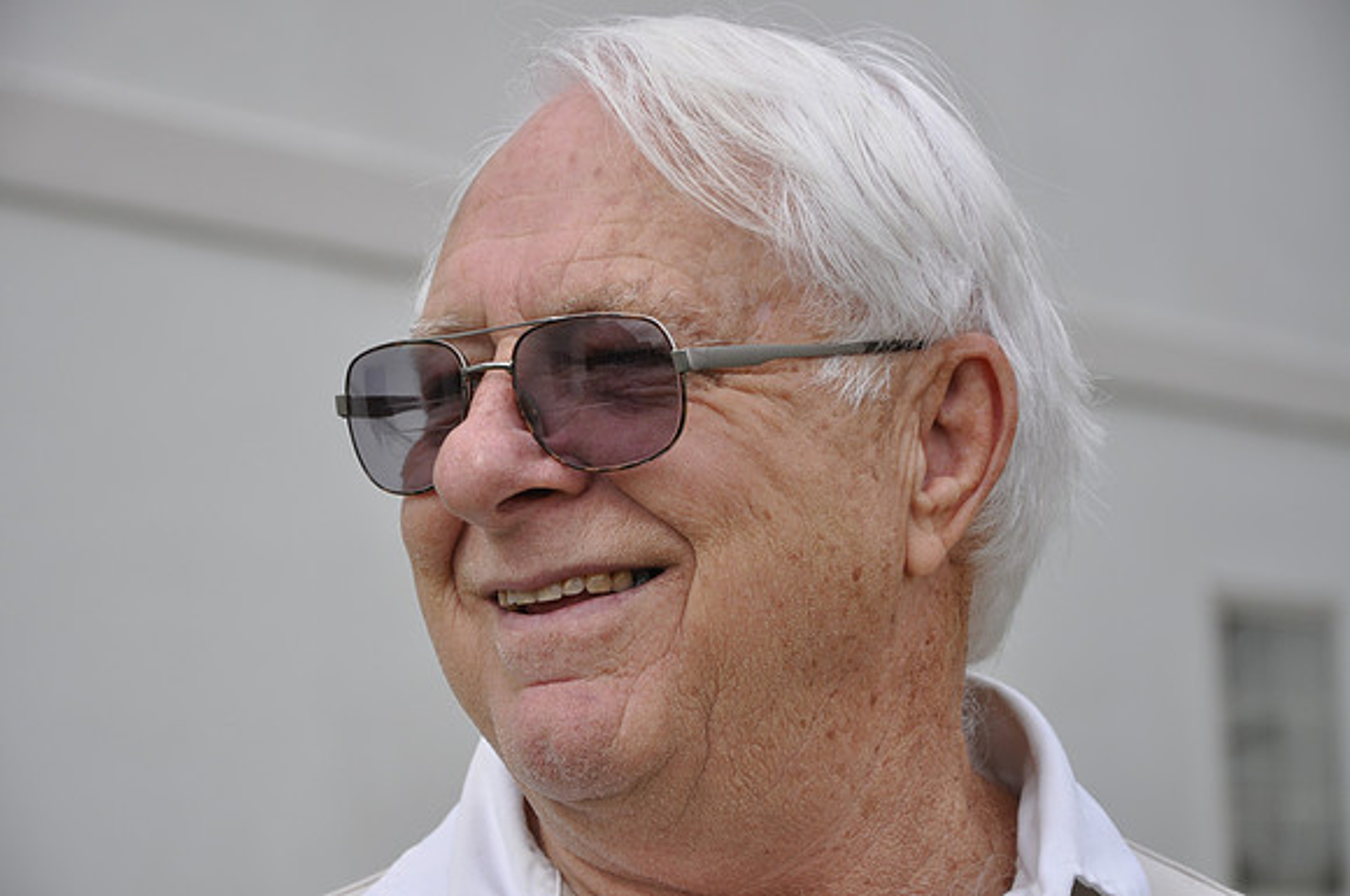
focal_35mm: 128
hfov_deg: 16.1
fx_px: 4775
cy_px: 448
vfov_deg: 10.7
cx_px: 675
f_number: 7.1
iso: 200
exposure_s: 1/200
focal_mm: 85
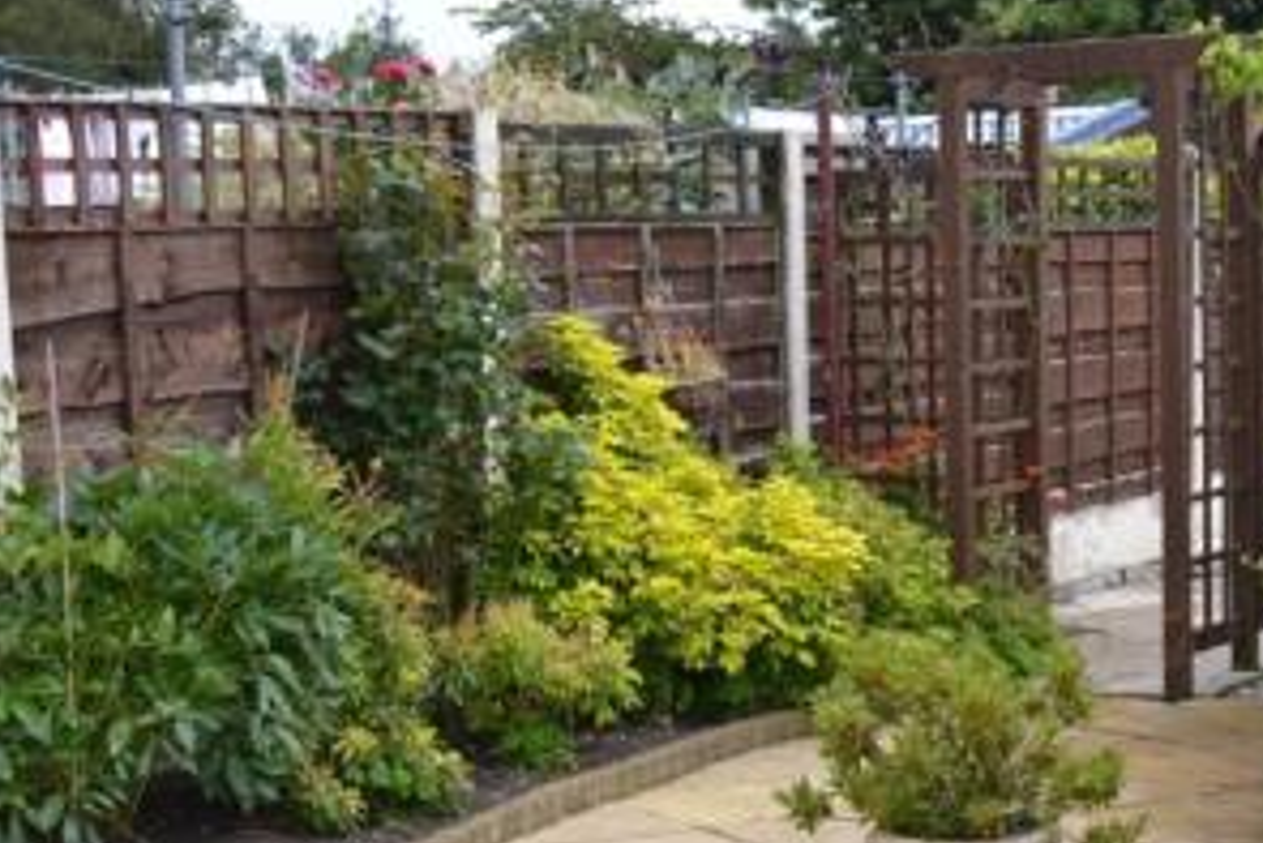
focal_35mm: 80
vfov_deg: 16.8
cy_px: 785
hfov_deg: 25.2
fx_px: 2808
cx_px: 850
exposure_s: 1/200
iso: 100
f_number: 5
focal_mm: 24
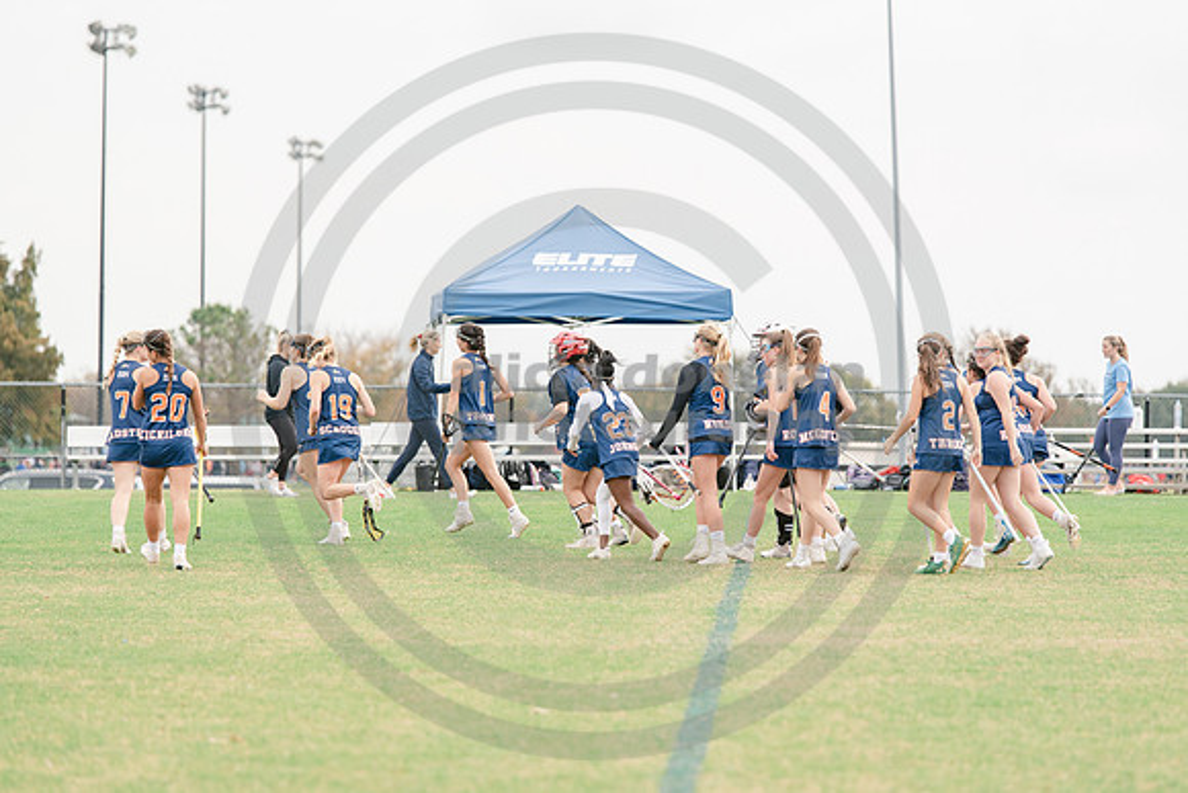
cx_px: 594
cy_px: 396
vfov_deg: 6.8
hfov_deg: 10.1
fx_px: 6694
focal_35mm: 203
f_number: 3.5
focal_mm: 195
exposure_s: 1/1250
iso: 250
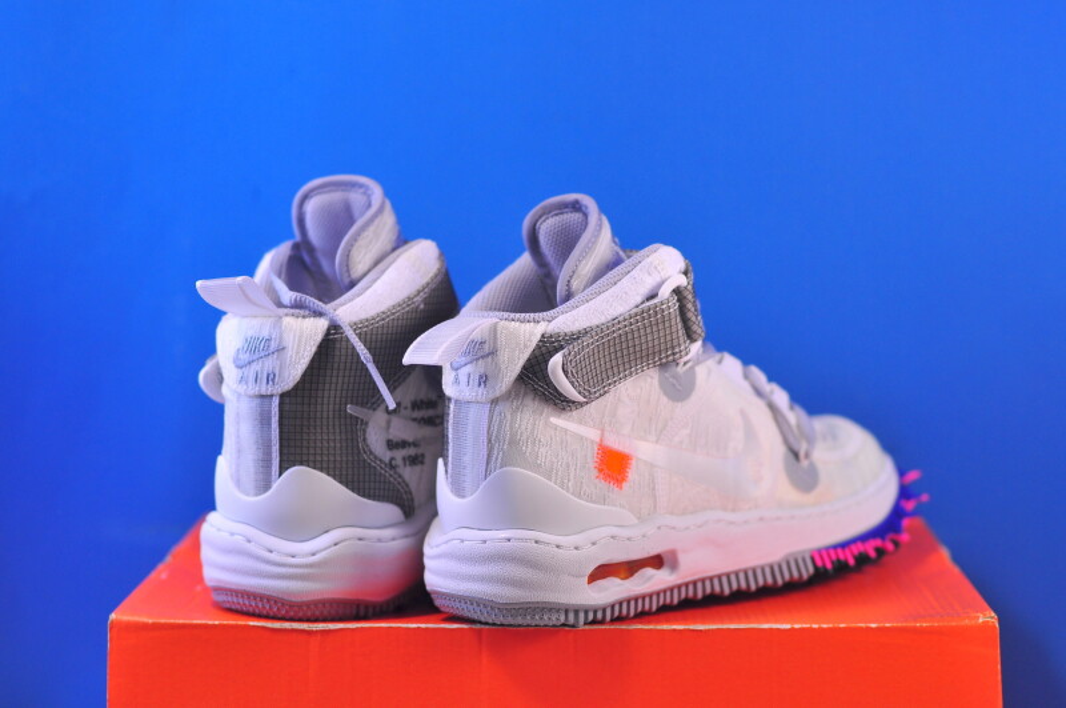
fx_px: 2218
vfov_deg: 18.1
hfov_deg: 27.0
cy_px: 354
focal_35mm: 75
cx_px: 533
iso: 250
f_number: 2.8
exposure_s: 1/250
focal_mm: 50
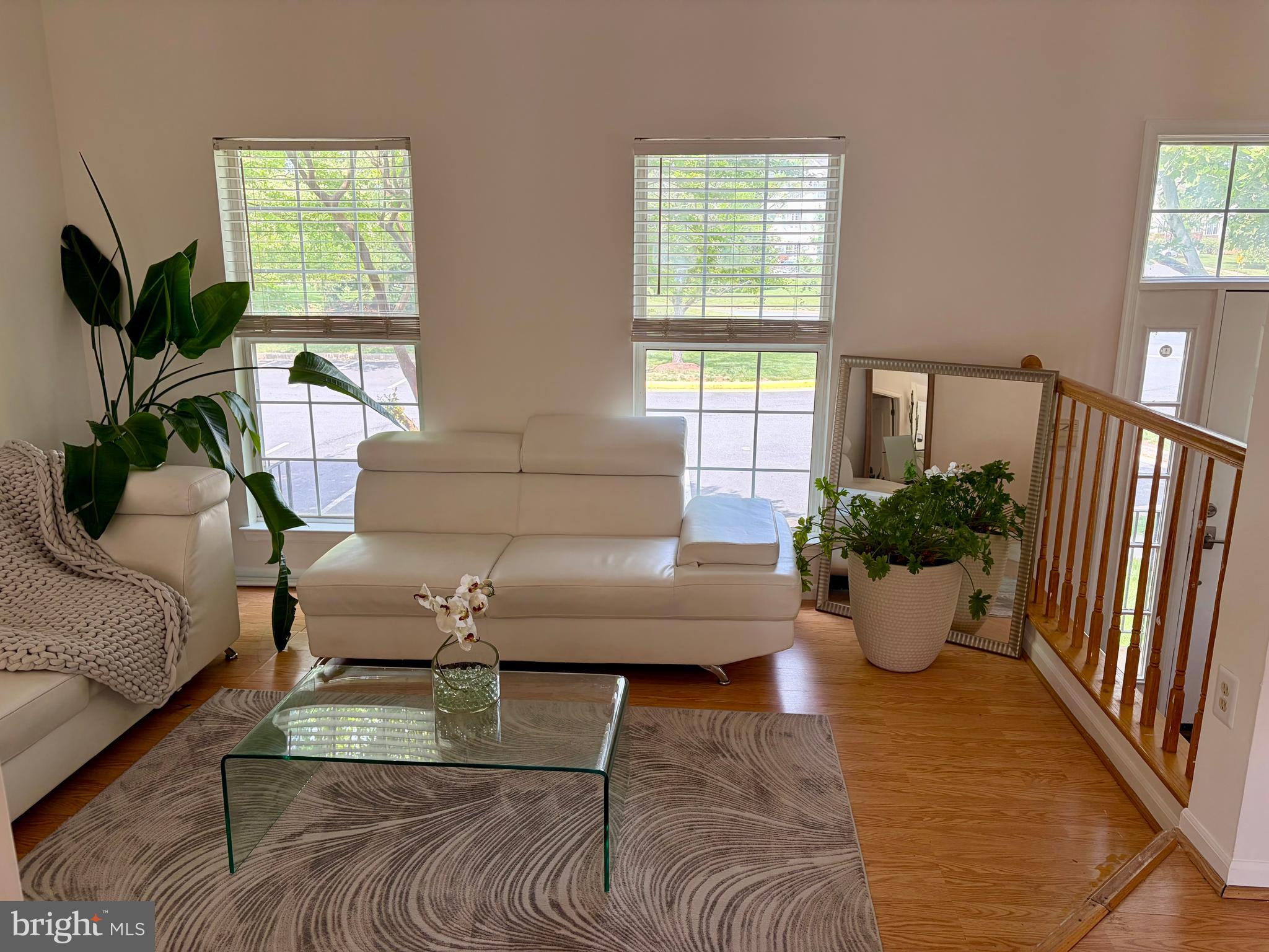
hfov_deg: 67.3
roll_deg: -0.3
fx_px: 953
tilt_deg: -14.2
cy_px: 476
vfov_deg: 53.1
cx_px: 634
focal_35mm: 26
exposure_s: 1/174
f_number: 1.6
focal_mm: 5.96
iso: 50
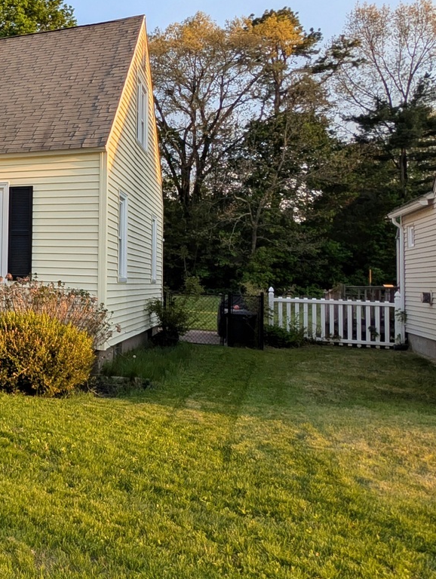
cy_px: 237
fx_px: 603
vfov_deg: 51.0
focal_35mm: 36
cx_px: -159
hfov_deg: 29.8
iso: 49
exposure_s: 1/1111
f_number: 1.7
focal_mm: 2.02
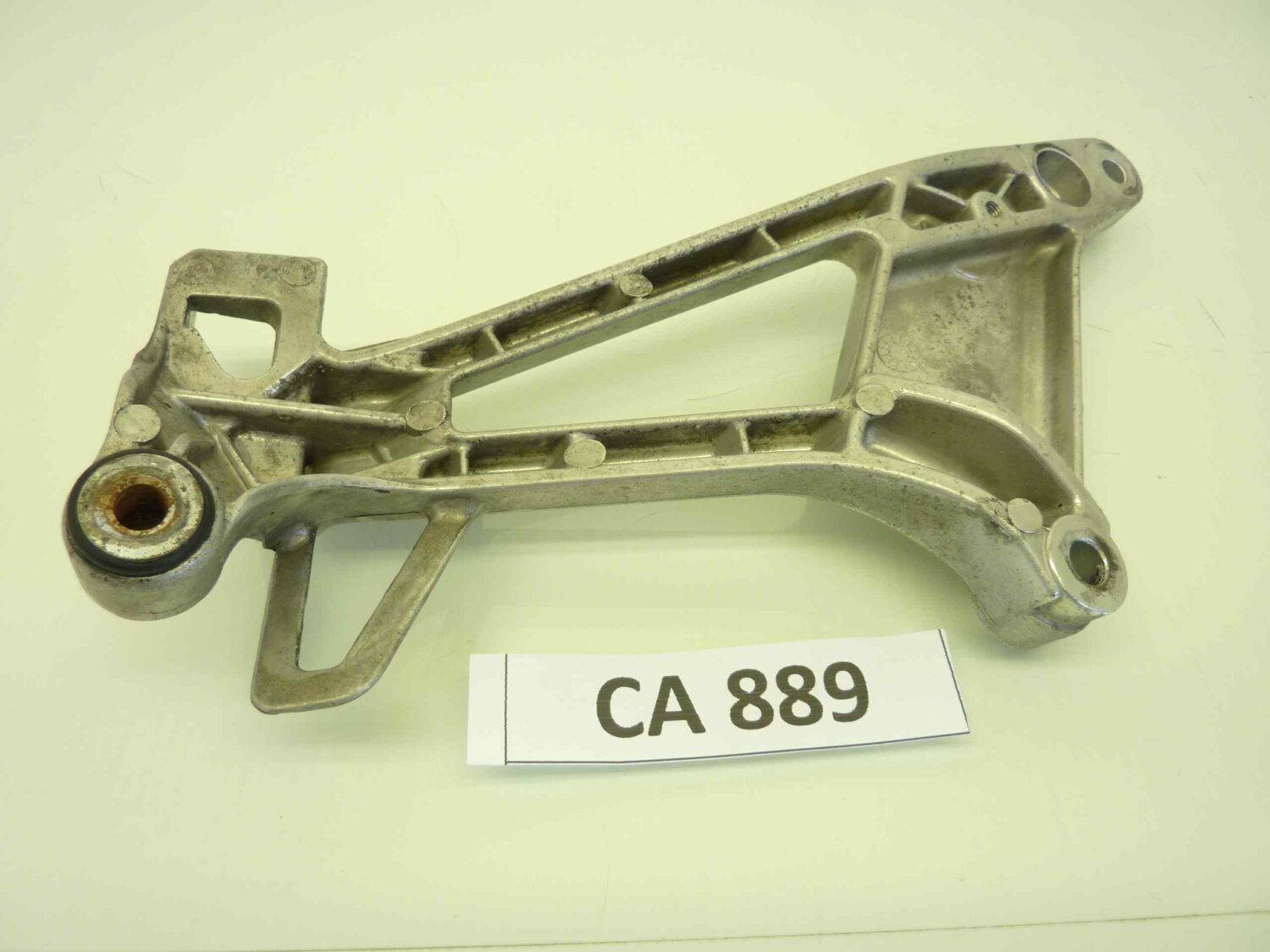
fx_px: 917
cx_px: 635
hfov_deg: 69.4
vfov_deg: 54.9
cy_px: 476
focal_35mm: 25
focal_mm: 4.1
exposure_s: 1/30
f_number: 3.3
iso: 80
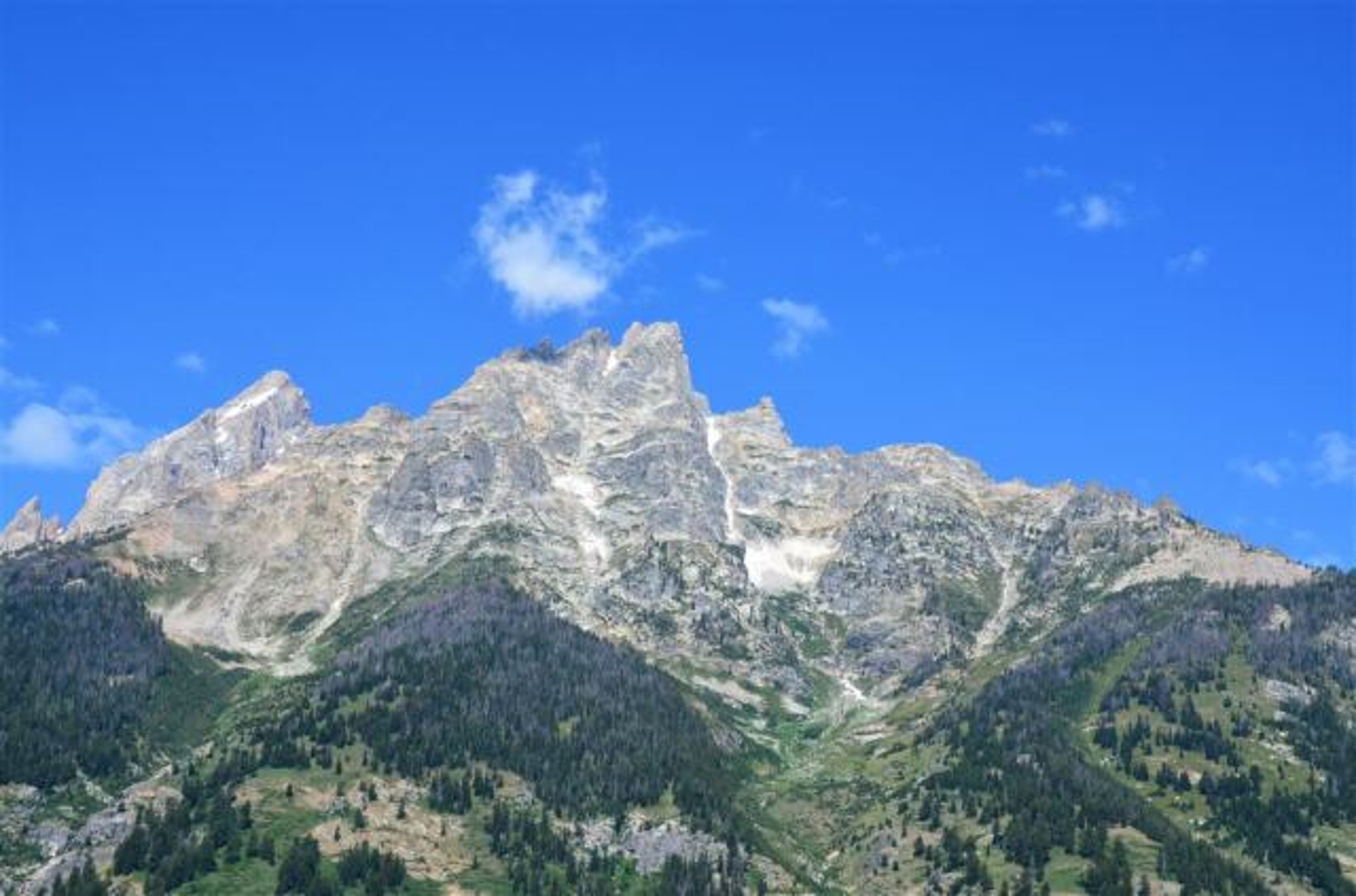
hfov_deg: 32.0
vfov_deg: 21.4
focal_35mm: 63
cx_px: 678
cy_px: 448
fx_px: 2367
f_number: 11
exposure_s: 1/400
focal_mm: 42
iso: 200
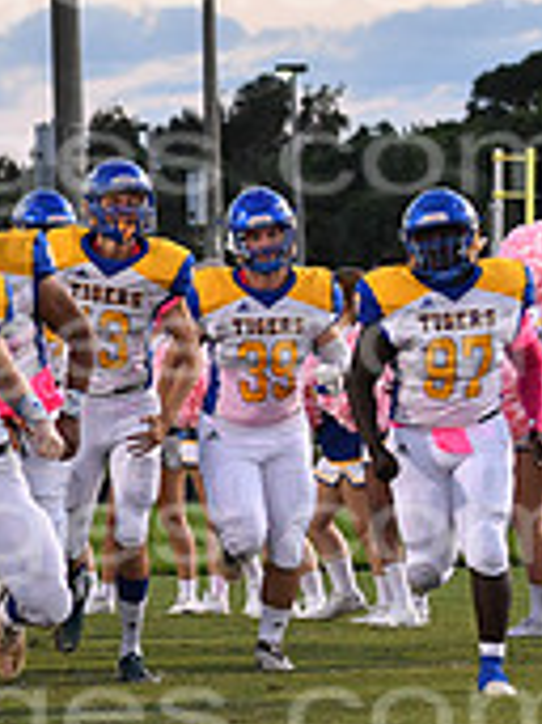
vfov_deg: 5.8
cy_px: 256
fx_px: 7149
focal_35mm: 342
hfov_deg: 4.3
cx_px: -373
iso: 1600
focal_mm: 70
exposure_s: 1/800
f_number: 4
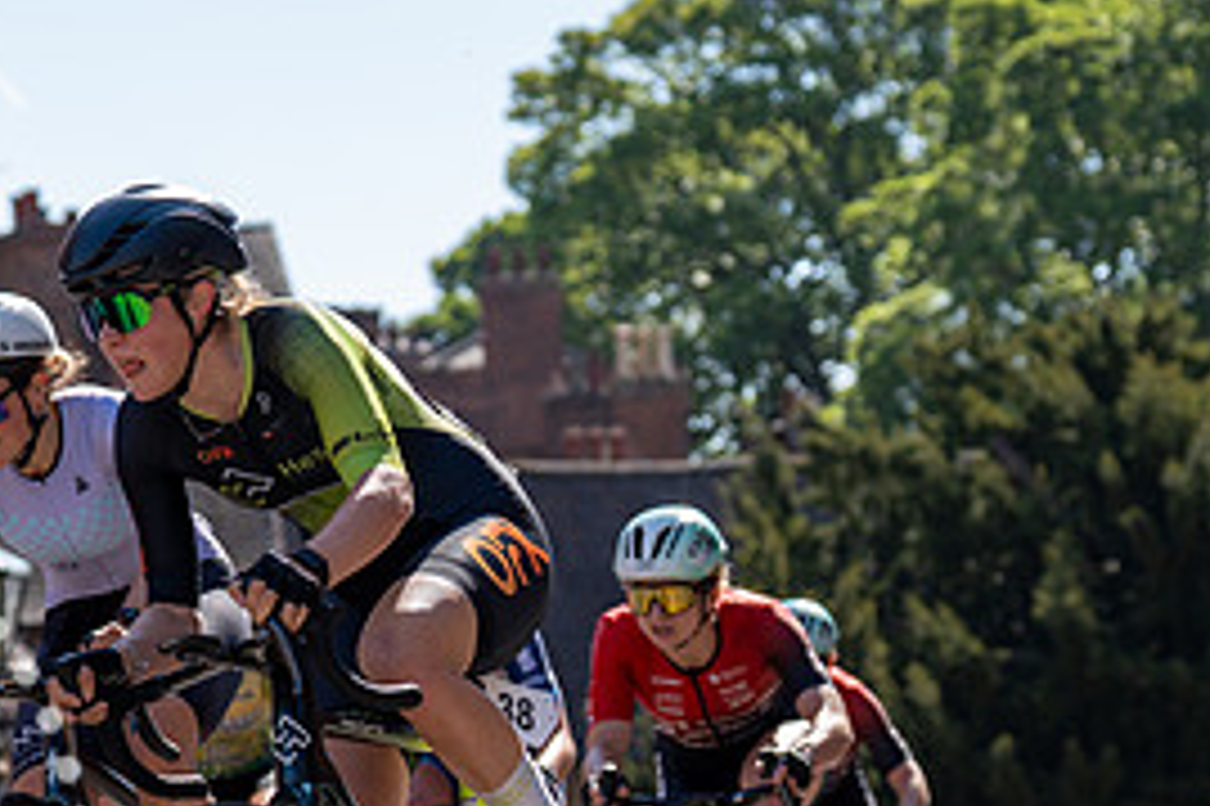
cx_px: 373
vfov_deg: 9.1
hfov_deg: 13.6
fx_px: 5072
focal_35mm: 151
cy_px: 651
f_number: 3.5
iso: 100
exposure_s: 1/1000
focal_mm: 70
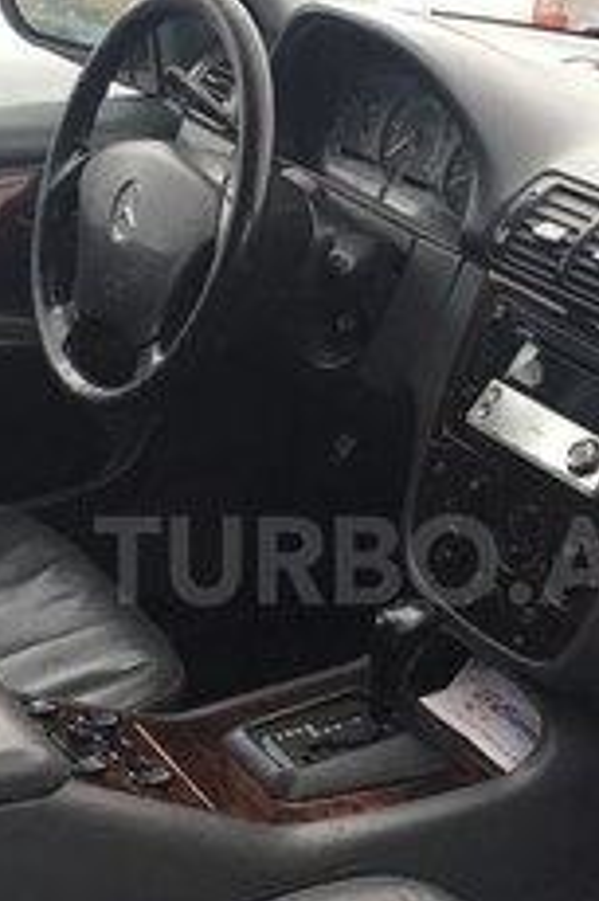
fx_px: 1625
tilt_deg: -26.5
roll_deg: -4.6
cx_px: 395
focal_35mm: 65
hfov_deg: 20.8
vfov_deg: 30.9
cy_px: 560
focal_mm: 4.15
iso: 32
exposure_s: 1/33
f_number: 2.2
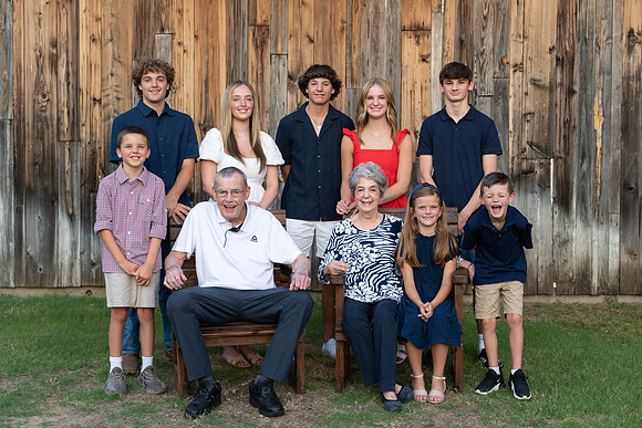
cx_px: 324
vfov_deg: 24.9
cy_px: 211
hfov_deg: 36.6
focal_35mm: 54
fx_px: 970
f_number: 2.8
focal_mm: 50
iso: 200
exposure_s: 1/500
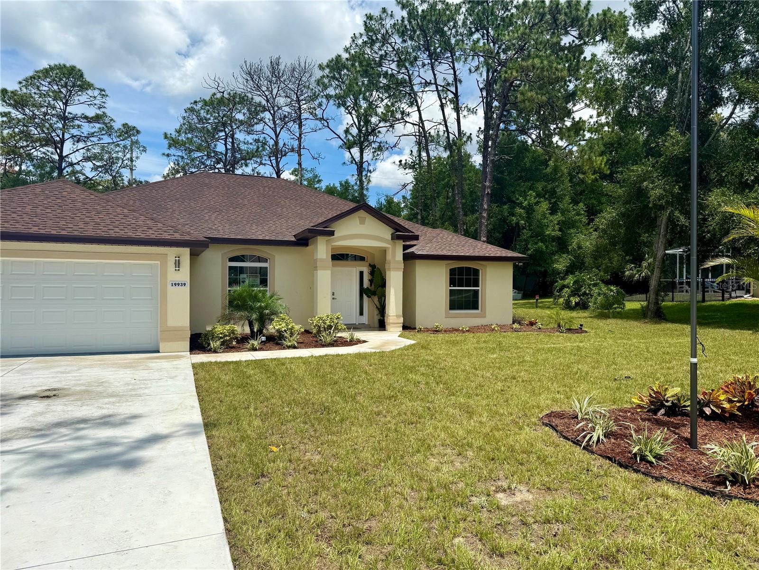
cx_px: 380
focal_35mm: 24
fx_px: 526
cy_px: 285
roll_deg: +0.1
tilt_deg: +0.0
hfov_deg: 71.6
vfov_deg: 56.8
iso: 80
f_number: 1.78
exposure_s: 1/5319
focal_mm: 6.76
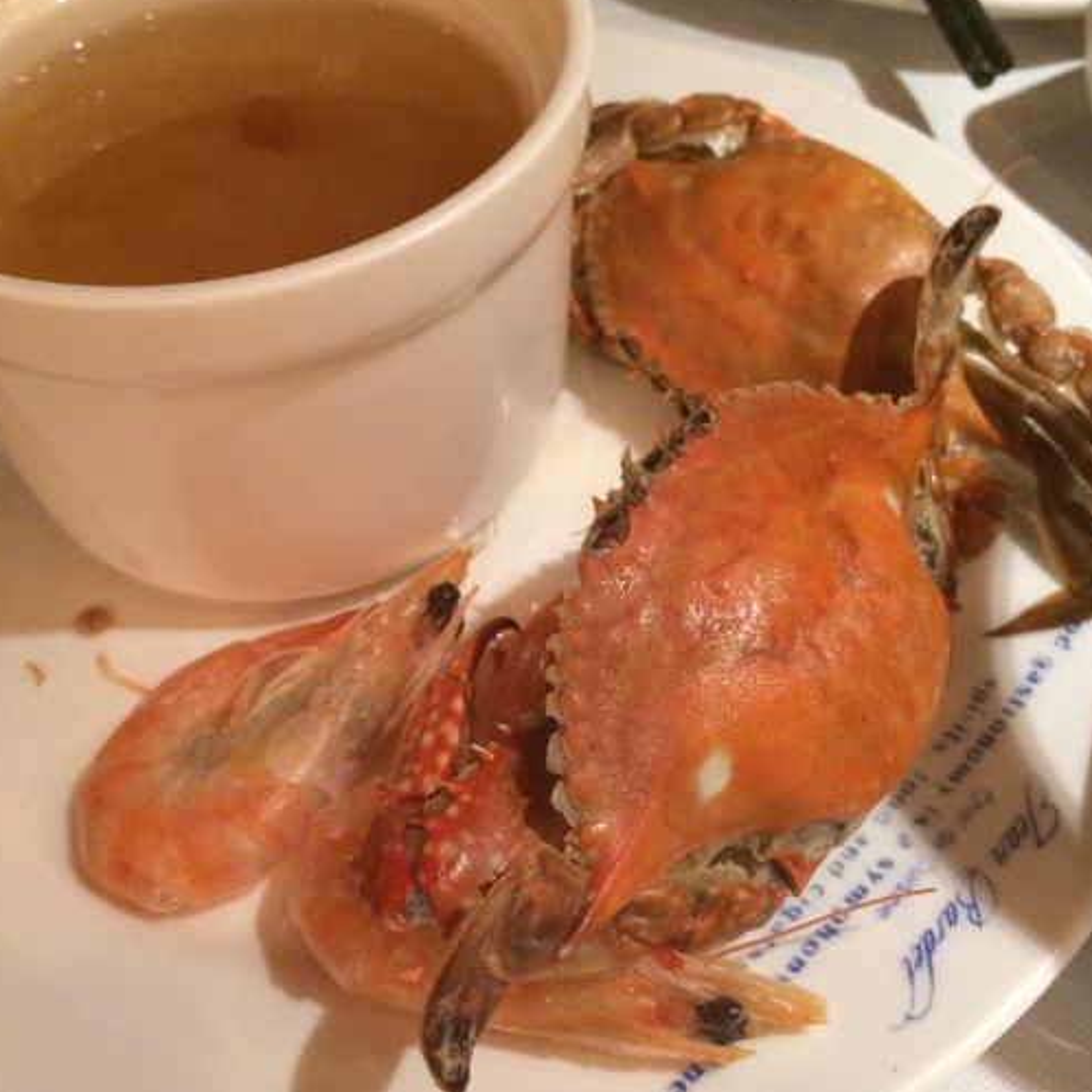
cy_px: 542
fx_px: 1285
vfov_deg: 46.0
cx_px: 560
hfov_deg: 46.0
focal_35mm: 36
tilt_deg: -53.6
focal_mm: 4.15
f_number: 2.2
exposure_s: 1/25
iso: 250
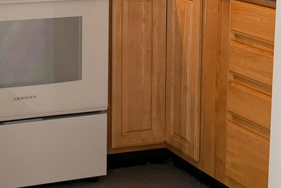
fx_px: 820
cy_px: -15
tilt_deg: -9.5
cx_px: 27
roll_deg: -0.5
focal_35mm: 105
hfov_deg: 19.1
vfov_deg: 12.8
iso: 200
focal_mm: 6.76
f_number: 1.78
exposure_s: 1/71
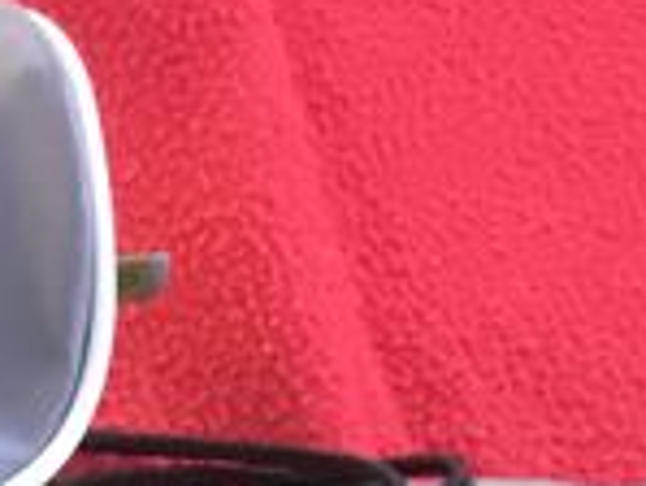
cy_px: 1601
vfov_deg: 6.4
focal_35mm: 208
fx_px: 3885
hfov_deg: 9.1
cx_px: -473
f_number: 2.4
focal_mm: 3.3
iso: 100
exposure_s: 1/33
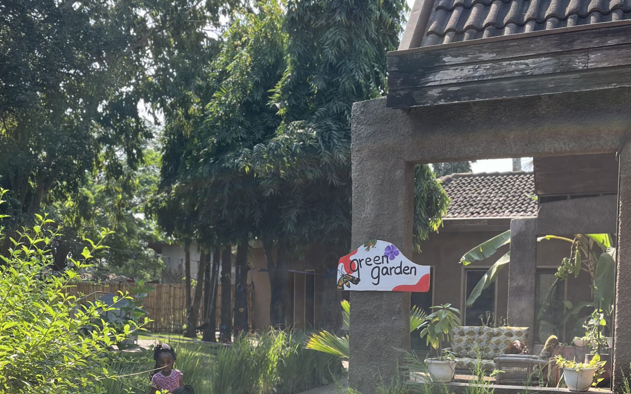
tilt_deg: -2.4
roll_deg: +0.0
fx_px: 774
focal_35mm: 45
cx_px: 276
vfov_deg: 27.8
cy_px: 331
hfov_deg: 44.3
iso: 50
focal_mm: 5.1
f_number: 1.6
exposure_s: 1/833
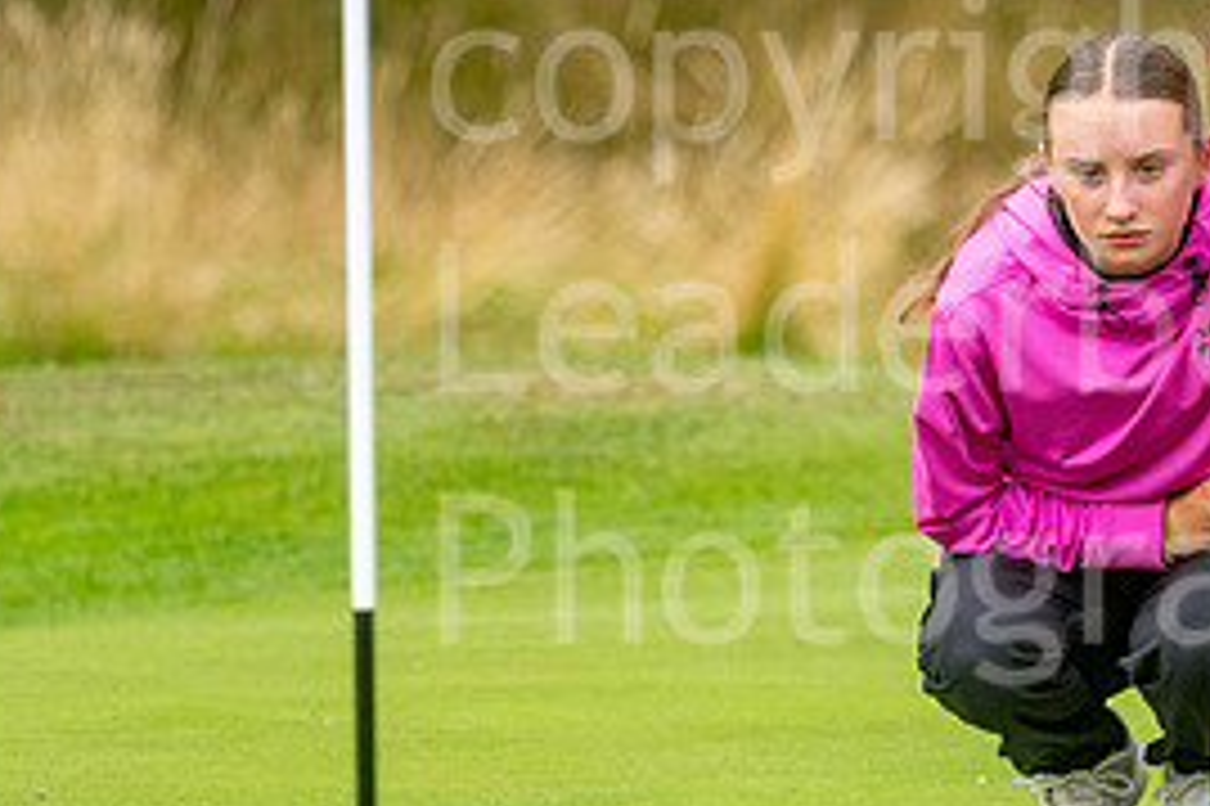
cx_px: 1021
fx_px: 32548
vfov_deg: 1.4
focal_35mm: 969
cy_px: 360
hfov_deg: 2.1
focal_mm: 300
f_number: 4
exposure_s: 1/3200
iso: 500
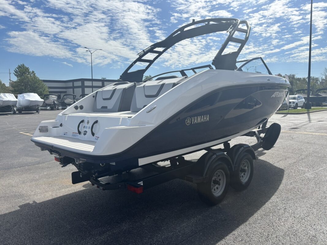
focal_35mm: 26
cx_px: 164
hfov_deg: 67.3
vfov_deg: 53.1
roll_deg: +3.2
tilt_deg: -1.2
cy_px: 122
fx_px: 246
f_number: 1.6
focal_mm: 5.96
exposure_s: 1/5348
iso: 50
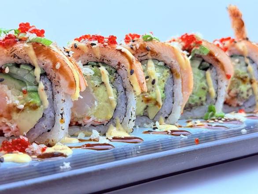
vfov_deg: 30.3
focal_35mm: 48
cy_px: 97
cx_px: 129
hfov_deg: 39.6
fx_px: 358
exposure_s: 1/240
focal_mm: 6.76
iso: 100
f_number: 1.78
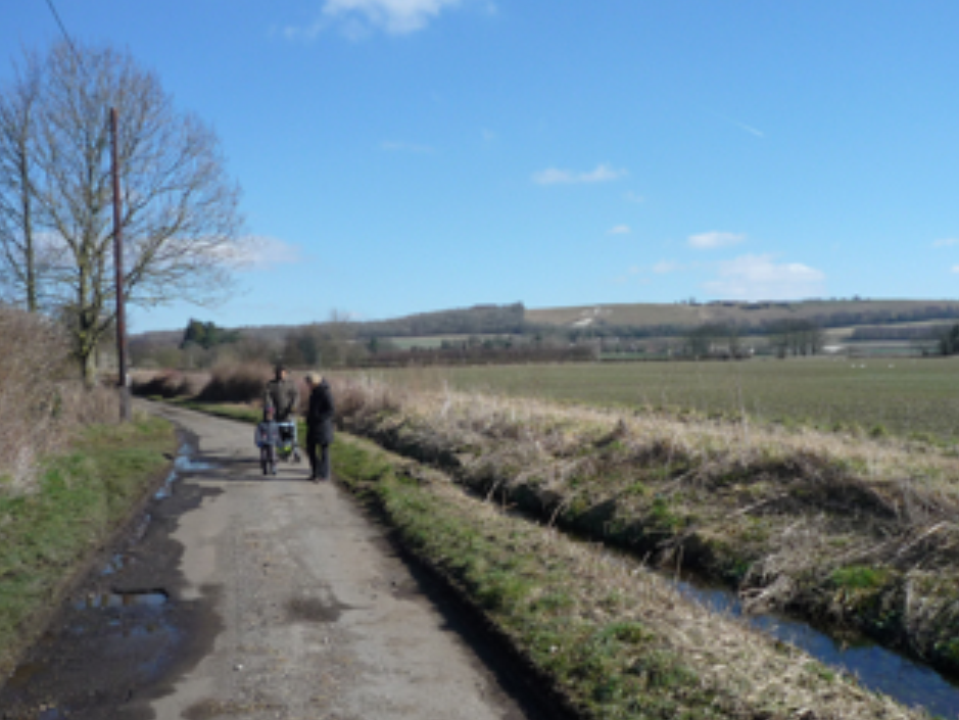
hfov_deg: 53.7
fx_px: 942
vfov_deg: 41.8
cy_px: 385
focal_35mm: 34
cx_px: 562
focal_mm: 4.4
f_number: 4
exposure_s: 1/800
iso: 100
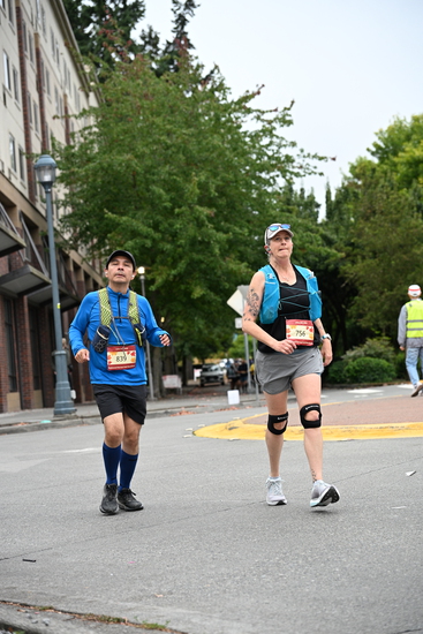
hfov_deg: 18.2
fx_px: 1321
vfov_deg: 27.0
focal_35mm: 75
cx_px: 212
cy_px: 317
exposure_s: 1/800
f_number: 4
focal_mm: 75
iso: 1600
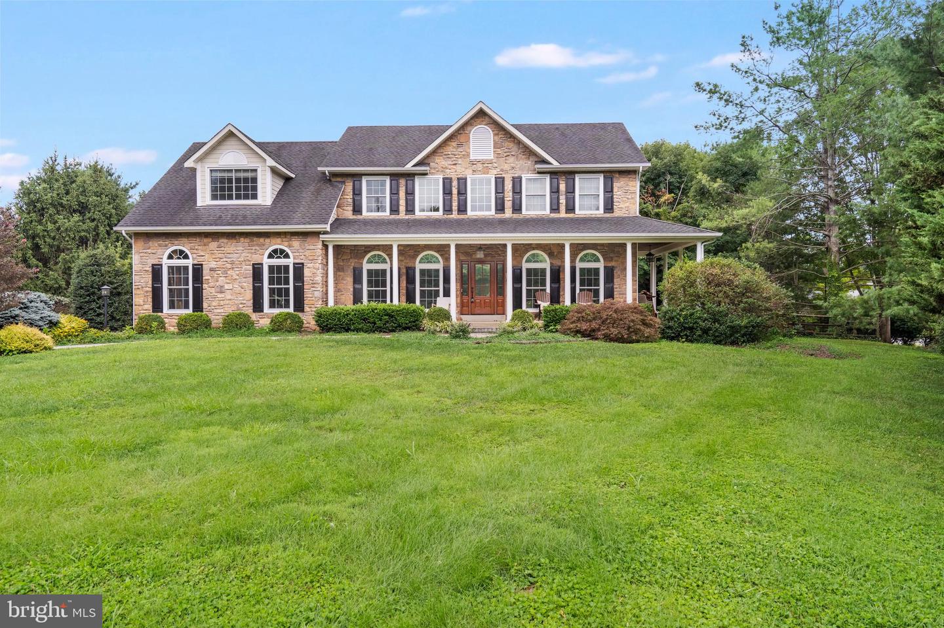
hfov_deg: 73.8
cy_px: 314
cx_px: 472
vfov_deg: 53.1
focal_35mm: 24
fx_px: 629
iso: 1250
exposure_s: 1/80
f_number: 8
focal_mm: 24
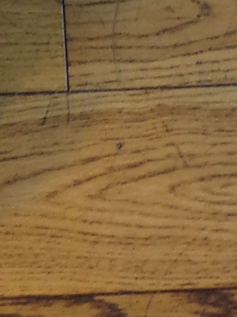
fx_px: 2073
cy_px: -424
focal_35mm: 227
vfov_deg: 8.1
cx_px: -55
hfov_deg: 6.5
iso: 200
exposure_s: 1/18
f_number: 3.3
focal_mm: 6.6
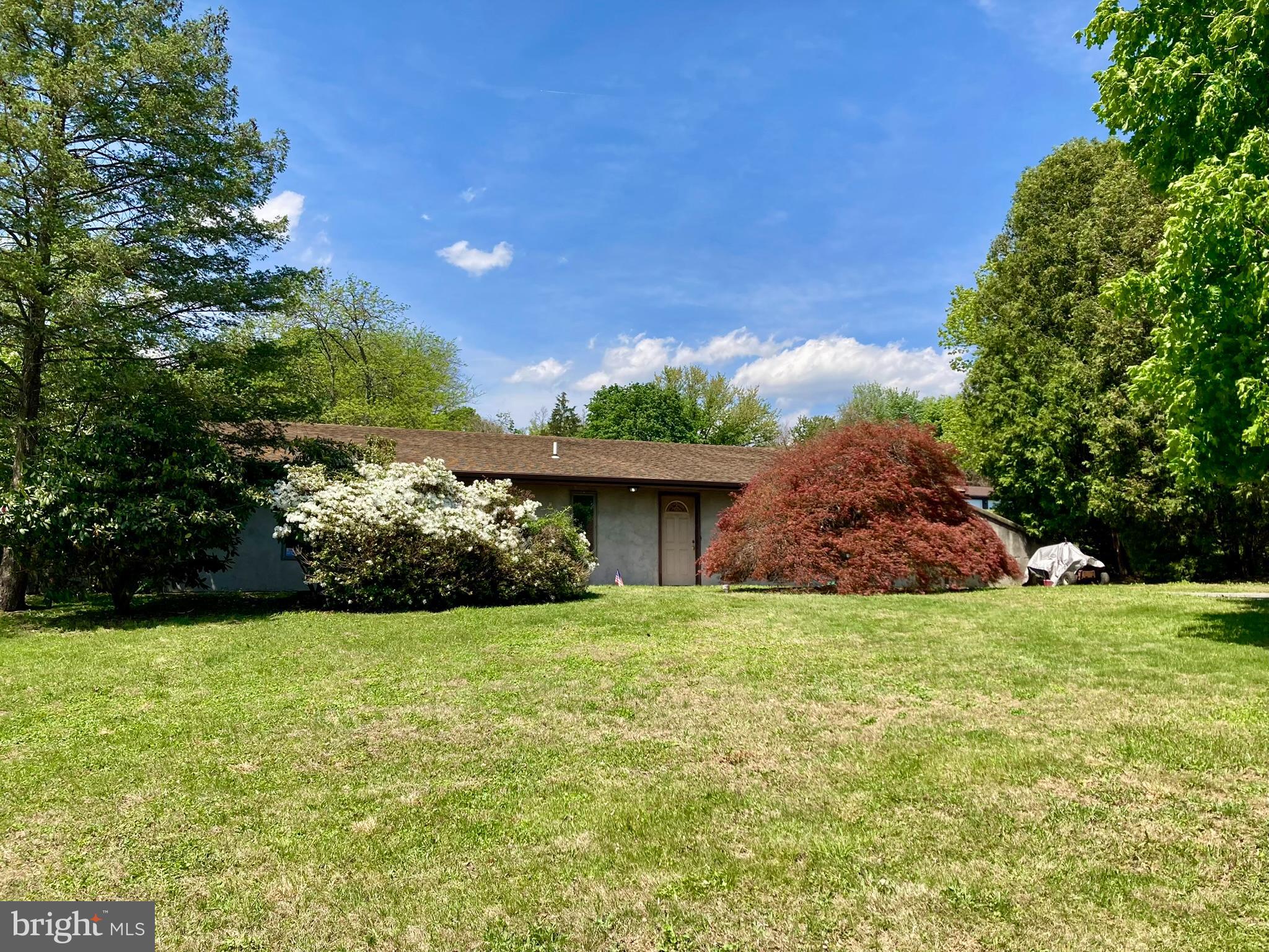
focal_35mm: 28
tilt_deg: +8.6
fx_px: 1026
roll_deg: -0.5
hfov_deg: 63.4
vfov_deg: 49.7
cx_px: 634
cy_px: 476
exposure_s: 1/1675
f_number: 1.8
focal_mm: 3.99
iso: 20
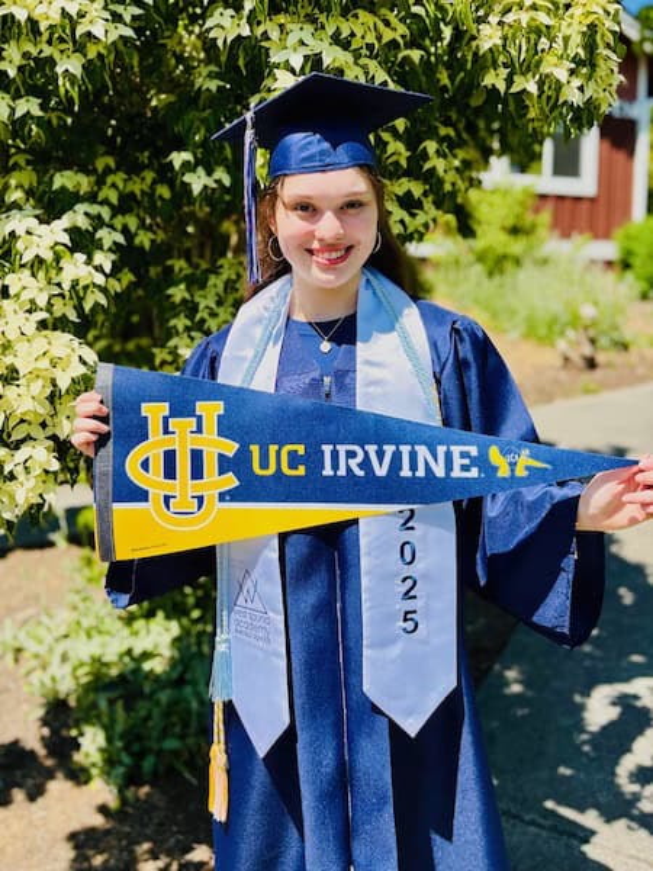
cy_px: 436
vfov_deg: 67.3
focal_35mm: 26
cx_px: 326
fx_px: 654
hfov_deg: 53.1
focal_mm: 6
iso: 50
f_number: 1.6
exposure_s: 1/2193
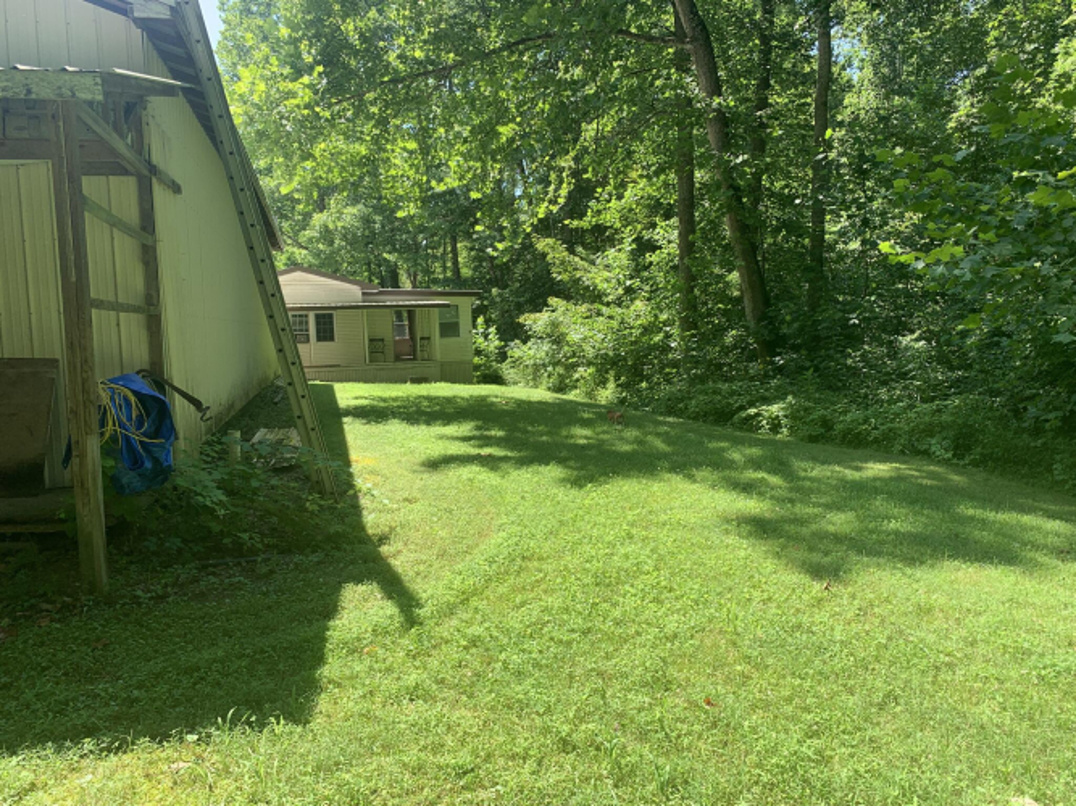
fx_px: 808
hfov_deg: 67.3
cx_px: 538
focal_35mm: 26
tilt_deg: -4.9
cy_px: 403
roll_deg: +2.1
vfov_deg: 53.0
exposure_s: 1/555
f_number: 1.8
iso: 25
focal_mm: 4.25
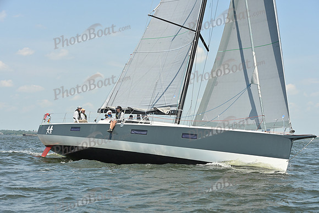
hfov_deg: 28.8
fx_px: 620
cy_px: 106
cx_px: 160
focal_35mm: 70
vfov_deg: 19.5
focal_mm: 70
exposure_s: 1/1250
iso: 320
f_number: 7.1
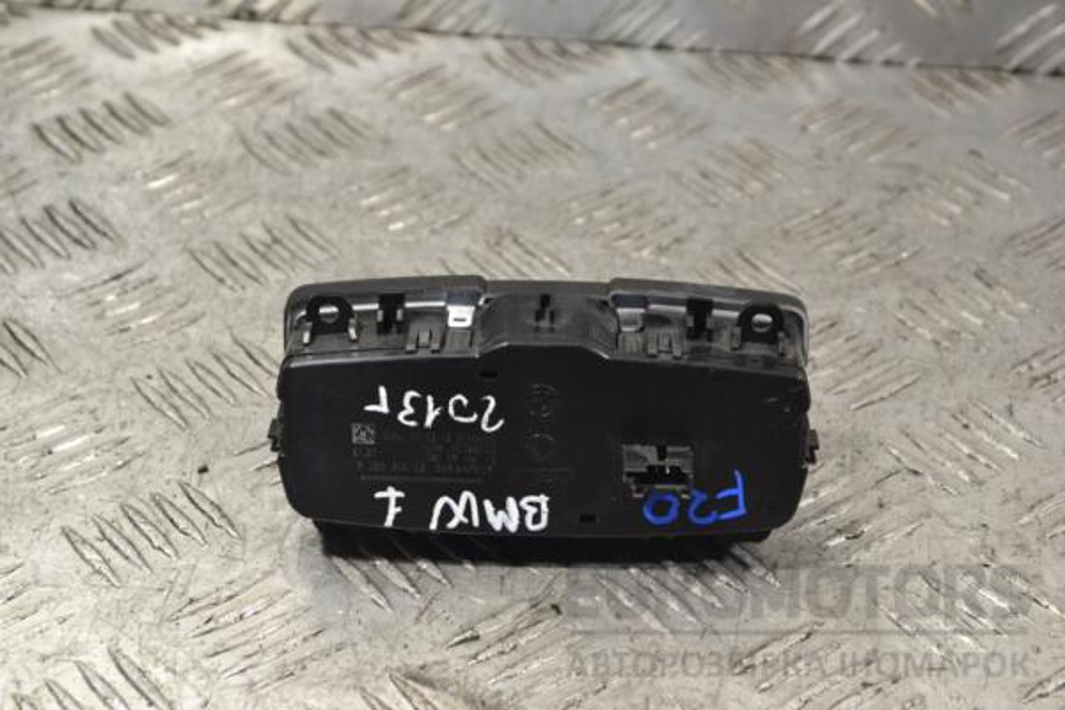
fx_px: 2440
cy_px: 355
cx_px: 532
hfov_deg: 24.6
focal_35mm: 82
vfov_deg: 16.6
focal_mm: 55
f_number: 8
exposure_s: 1/250
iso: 3200
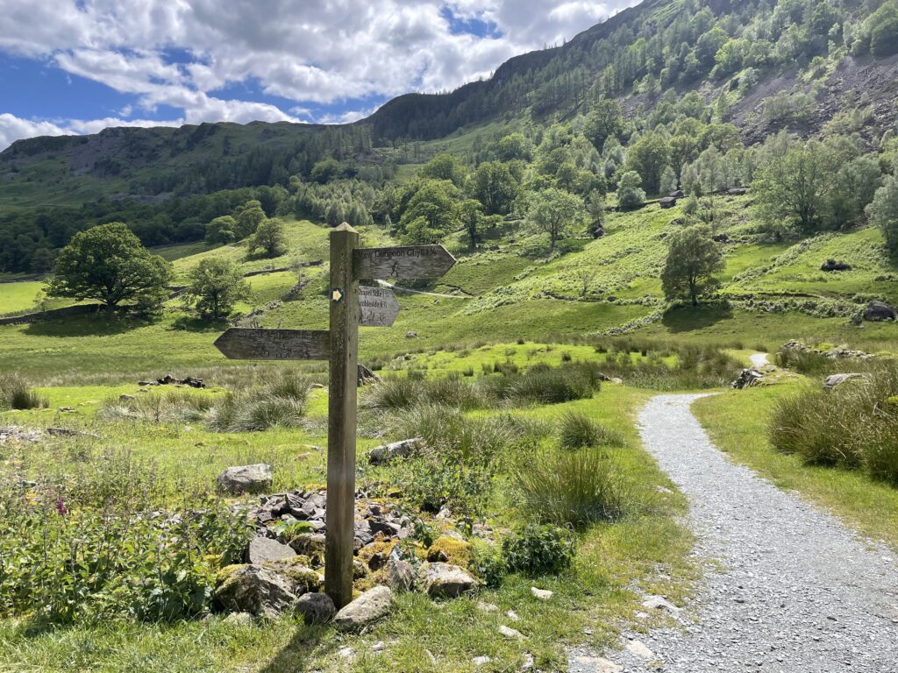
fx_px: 674
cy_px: 336
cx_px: 449
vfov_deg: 53.1
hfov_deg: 67.3
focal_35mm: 26
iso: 32
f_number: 1.6
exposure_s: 1/2618
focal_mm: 4.2
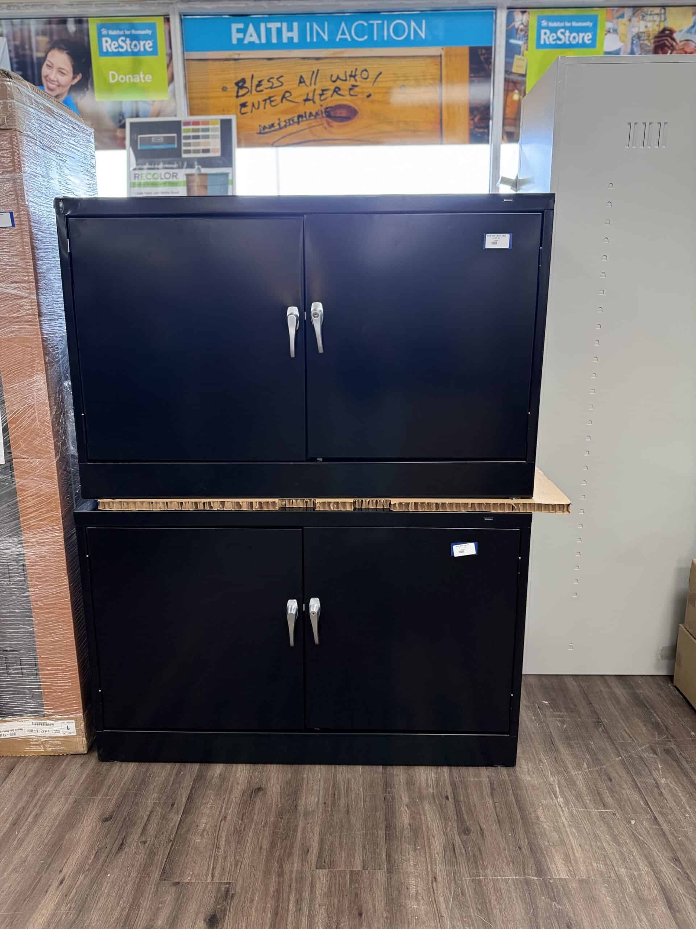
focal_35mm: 24
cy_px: 464
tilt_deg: -15.0
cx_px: 348
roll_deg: -0.2
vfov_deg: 71.6
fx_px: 643
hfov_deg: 56.8
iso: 250
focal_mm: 6.76
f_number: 1.78
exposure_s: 1/120
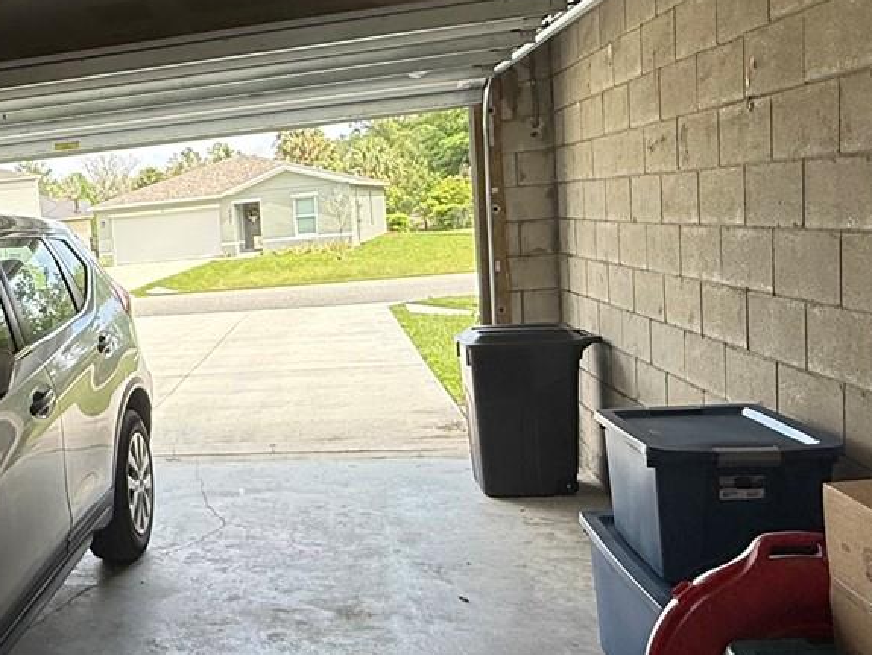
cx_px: 56
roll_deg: +5.1
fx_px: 983
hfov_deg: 43.0
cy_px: 334
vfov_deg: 36.8
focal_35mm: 39
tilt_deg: -6.3
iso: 64
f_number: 2.2
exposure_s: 1/376
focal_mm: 2.22
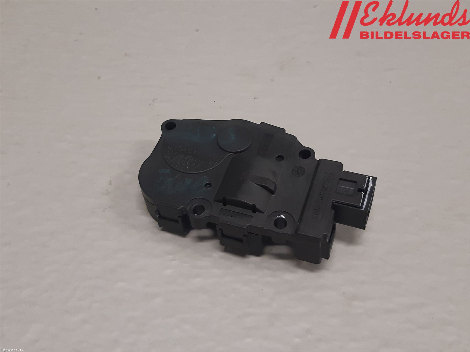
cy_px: 176
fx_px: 353
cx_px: 235
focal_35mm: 26
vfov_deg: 53.1
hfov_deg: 67.3
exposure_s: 1/50
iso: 125
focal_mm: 3.93
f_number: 1.7
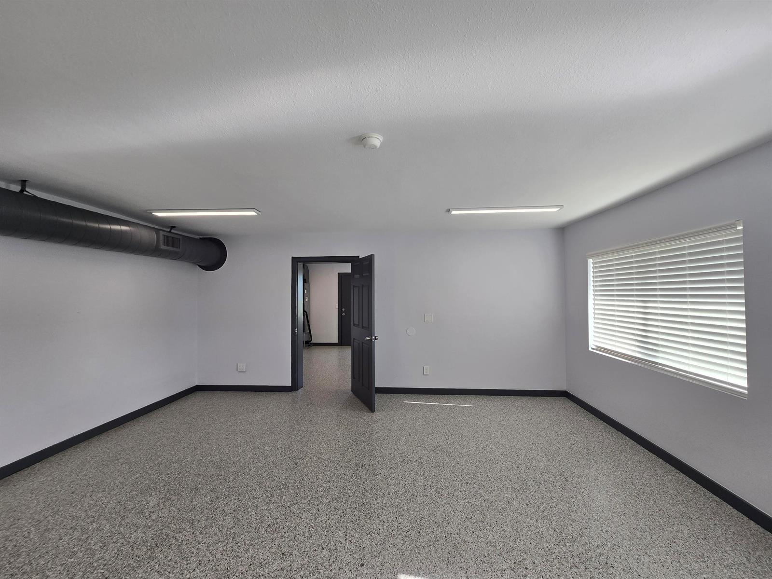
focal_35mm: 13
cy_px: 290
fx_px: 290
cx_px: 386
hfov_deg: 106.2
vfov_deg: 89.9
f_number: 2.2
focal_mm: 2.2
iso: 50
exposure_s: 1/120
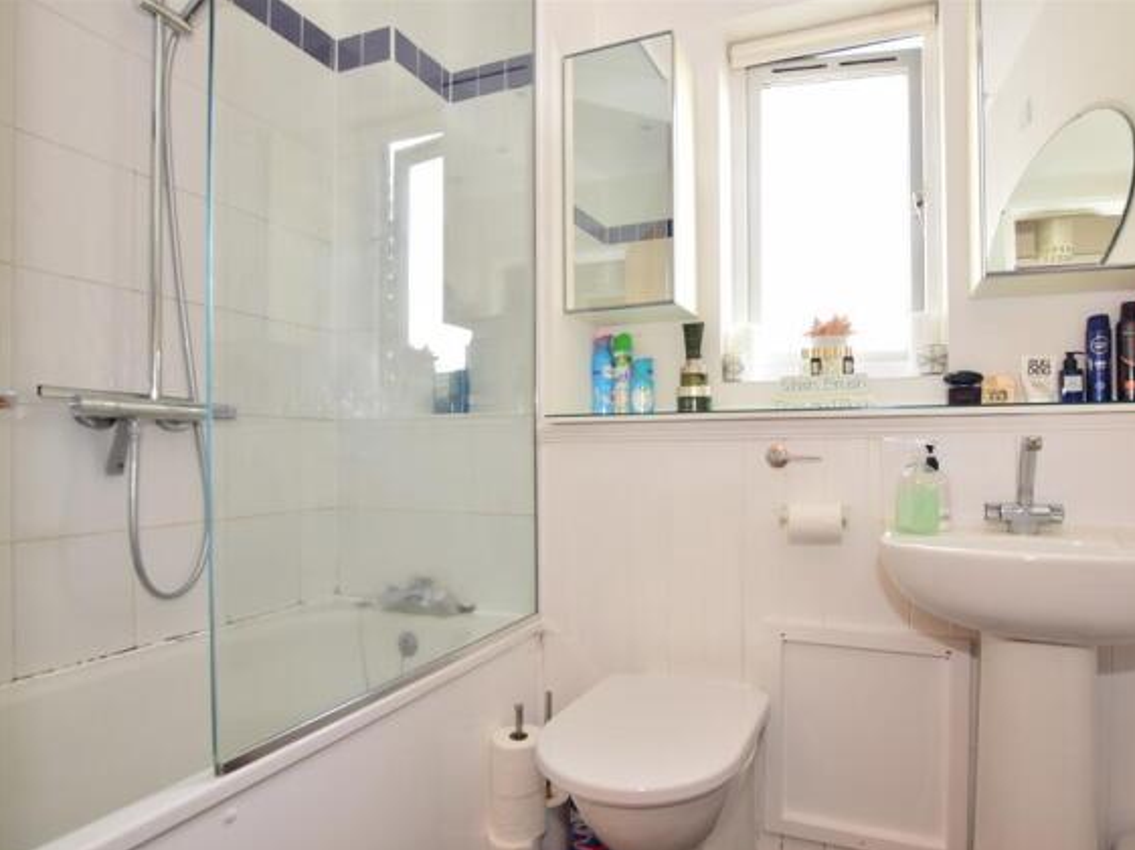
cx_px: 658
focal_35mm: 19
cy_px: 440
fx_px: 608
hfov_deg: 85.4
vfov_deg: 69.8
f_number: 7.1
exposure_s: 1/20
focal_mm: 11
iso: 400
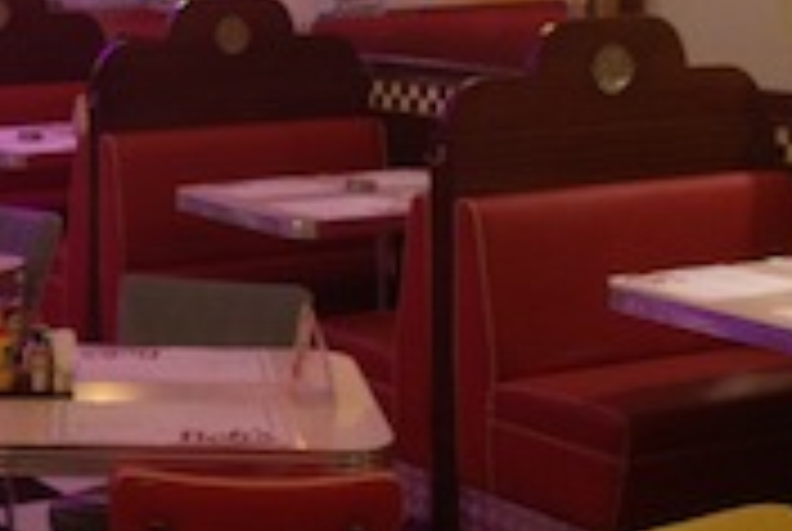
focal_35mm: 97
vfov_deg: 14.0
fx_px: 2138
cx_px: -32
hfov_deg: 20.2
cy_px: 25
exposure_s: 1/20
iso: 160
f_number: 2.4
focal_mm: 4.28
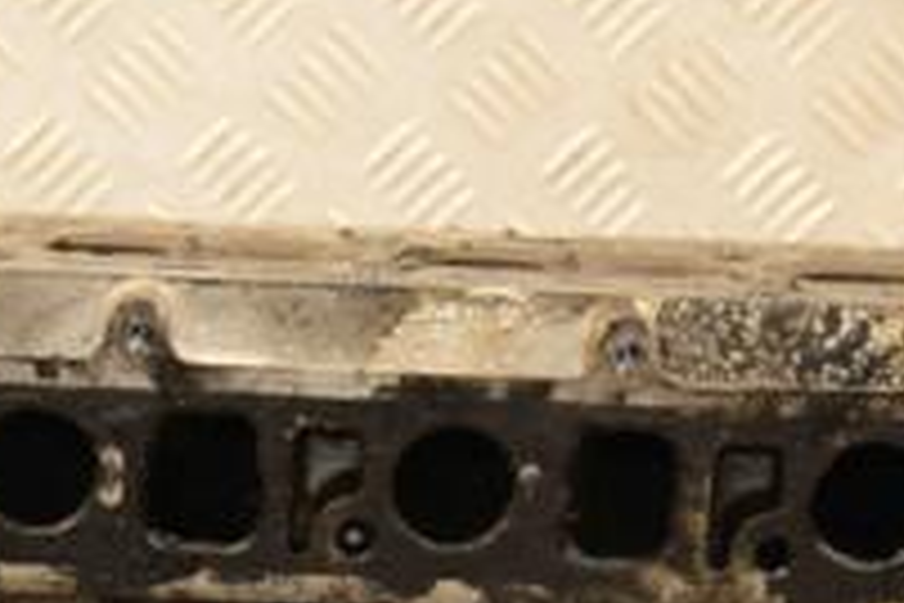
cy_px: 477
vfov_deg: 10.2
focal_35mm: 134
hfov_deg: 15.3
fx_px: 3365
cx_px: 274
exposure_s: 1/160
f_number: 5
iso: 800
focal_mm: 30
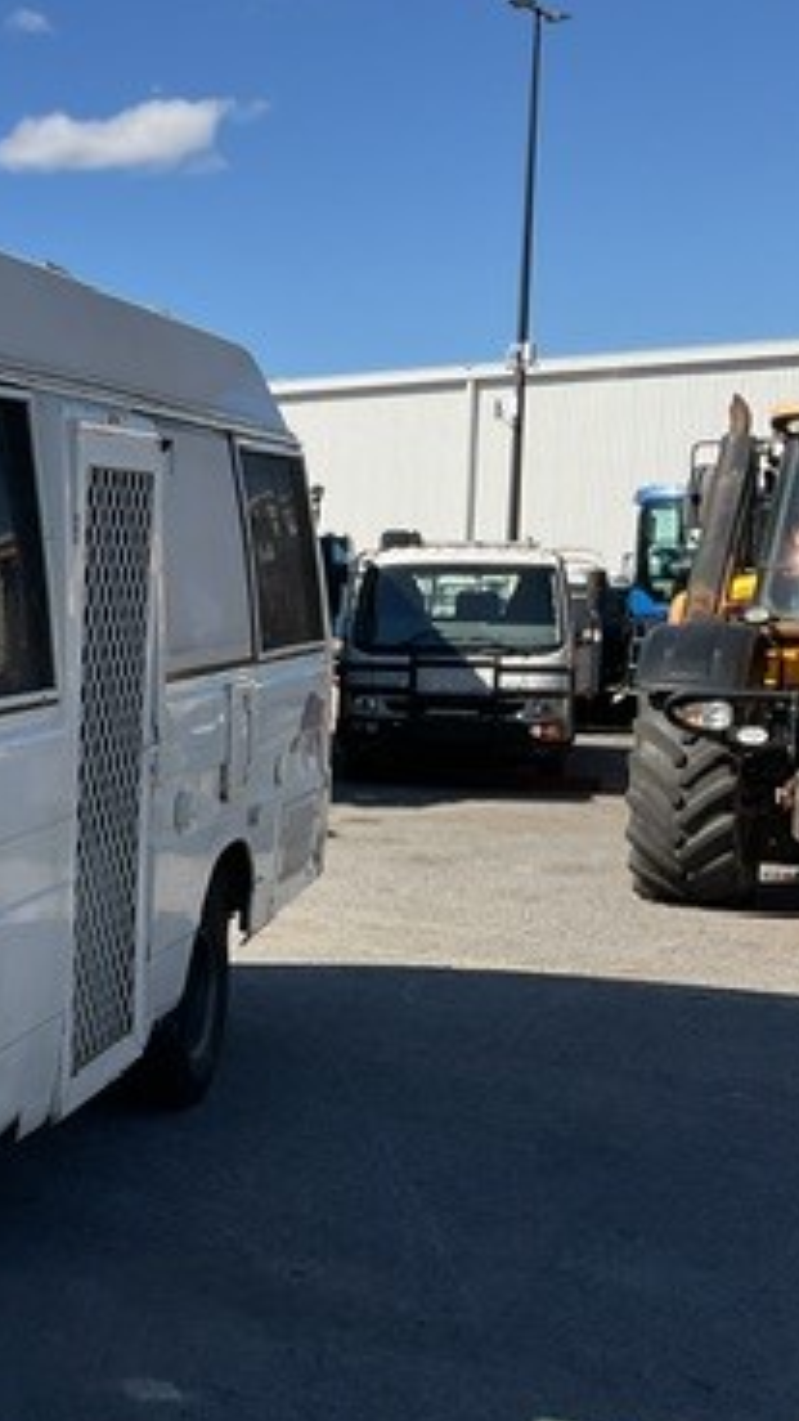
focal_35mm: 55
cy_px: 761
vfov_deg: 37.8
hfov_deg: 19.1
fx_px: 2072
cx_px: -409
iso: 16
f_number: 1.8
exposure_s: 1/2320
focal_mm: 3
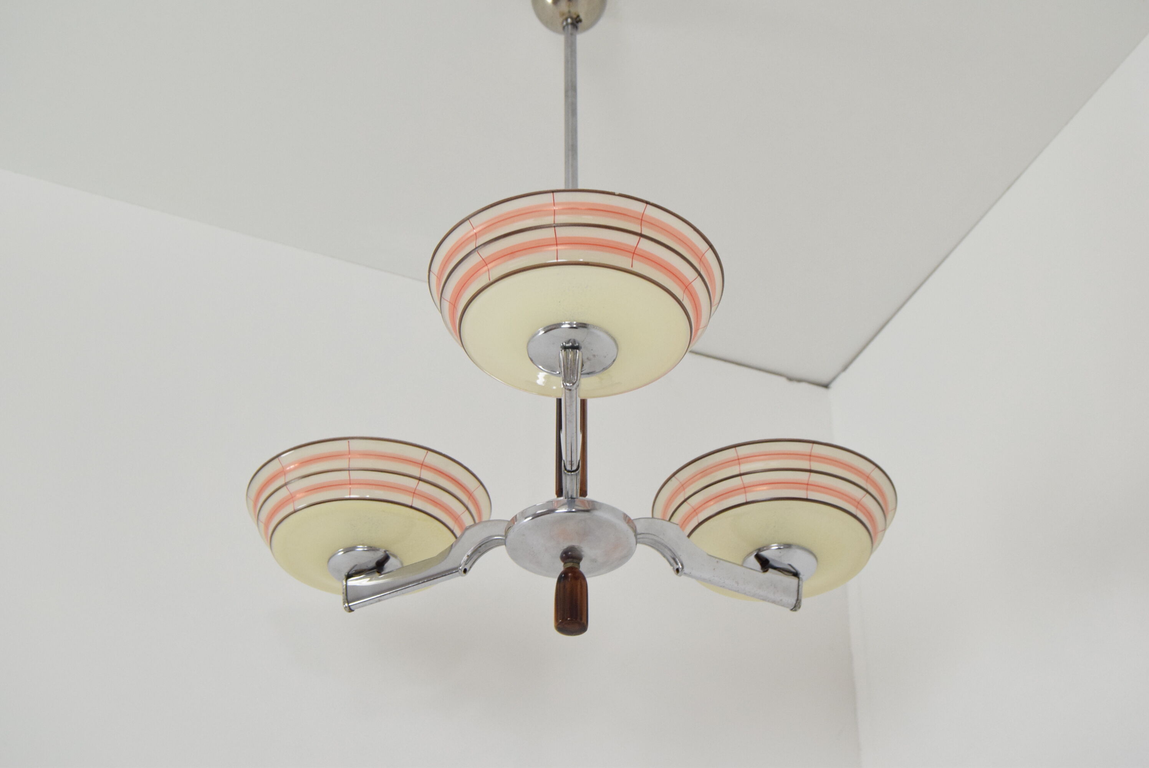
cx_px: 574
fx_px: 1677
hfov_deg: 37.8
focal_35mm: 52
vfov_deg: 25.8
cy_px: 384
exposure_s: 1/200
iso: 1600
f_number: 7.1
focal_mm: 35
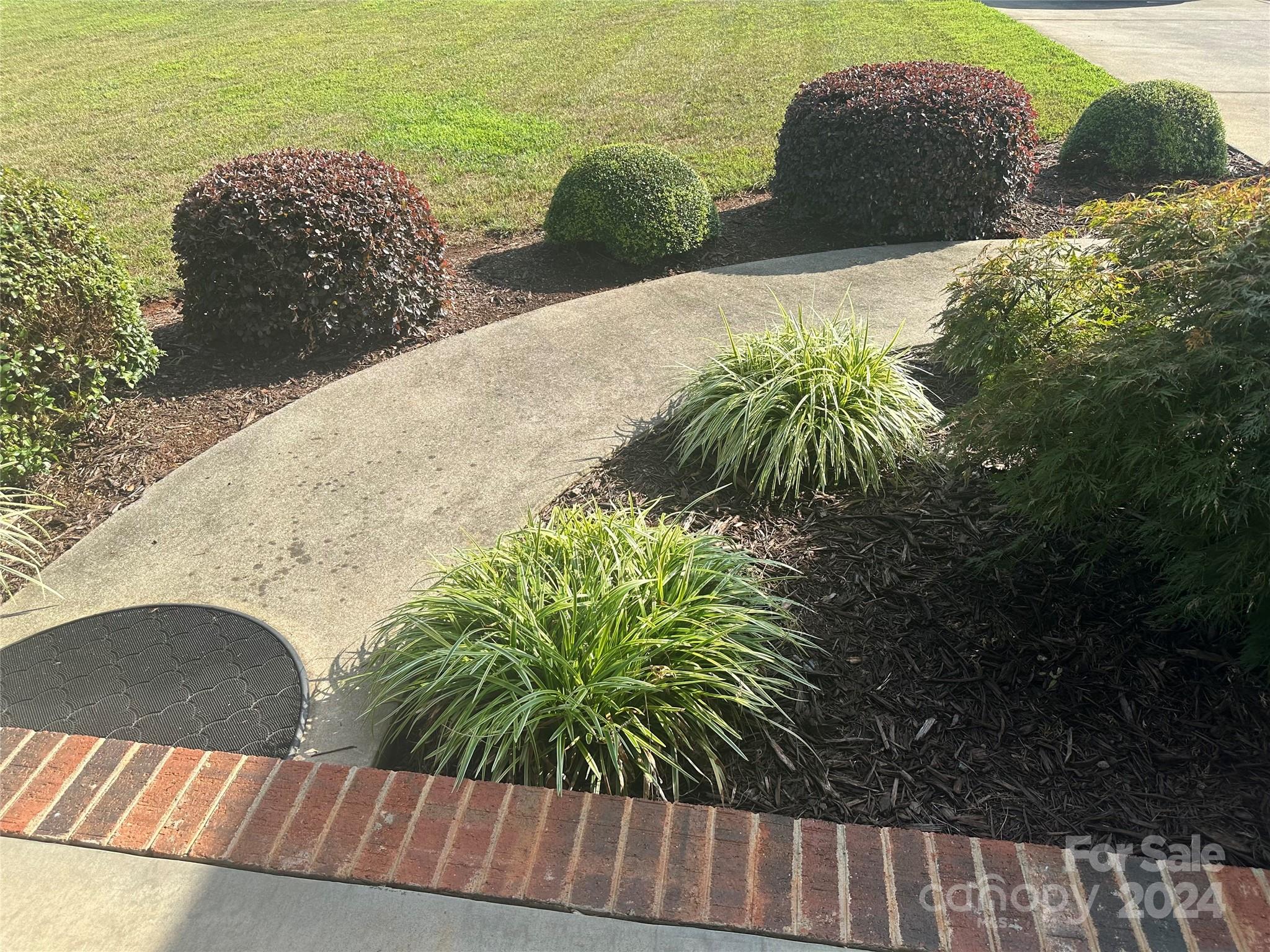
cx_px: 635
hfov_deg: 71.6
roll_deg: +0.8
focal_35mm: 24
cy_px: 476
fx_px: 881
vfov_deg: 56.8
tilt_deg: -33.7
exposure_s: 1/1751
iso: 80
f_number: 1.78
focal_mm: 6.86
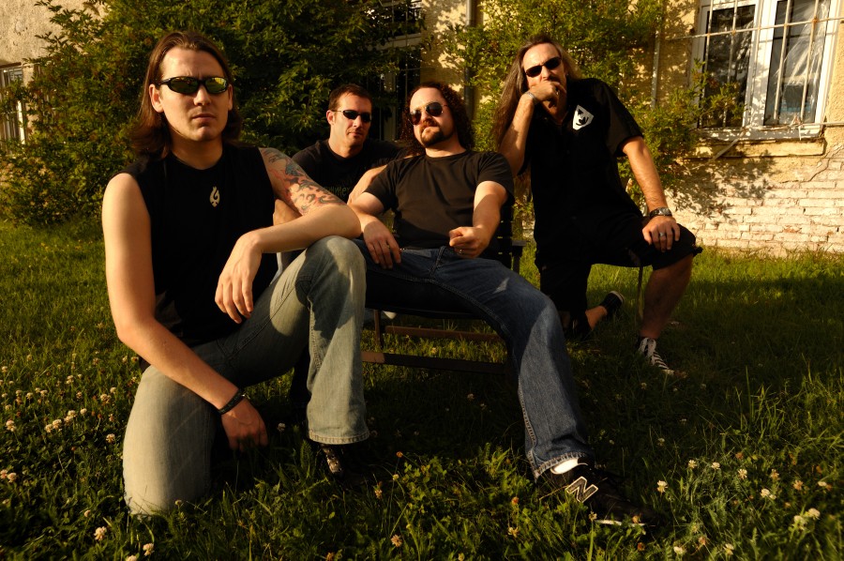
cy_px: 280
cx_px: 422
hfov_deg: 69.4
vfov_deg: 49.5
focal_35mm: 26
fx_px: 609
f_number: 8
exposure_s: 1/1500
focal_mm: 26
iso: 800
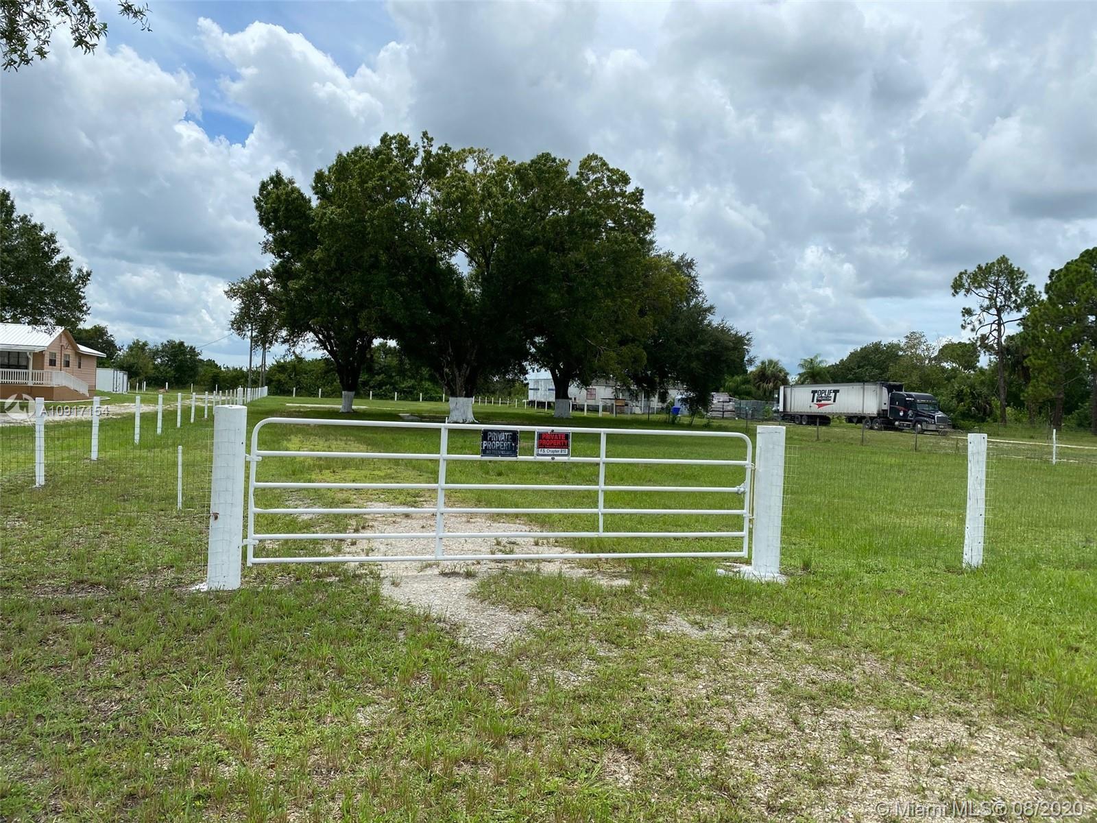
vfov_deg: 53.1
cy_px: 412
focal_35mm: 26
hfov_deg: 67.3
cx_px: 548
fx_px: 824
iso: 32
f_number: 1.8
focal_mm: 4.25
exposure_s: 1/3984
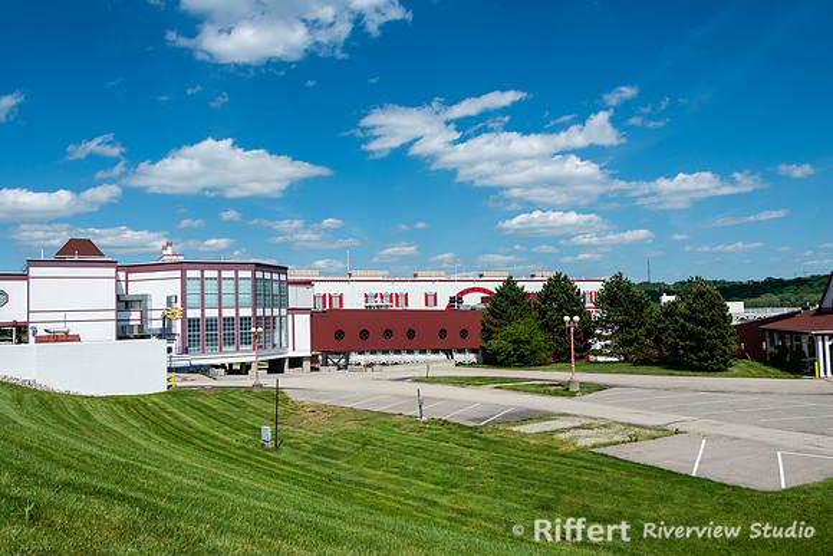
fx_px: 648
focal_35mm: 28
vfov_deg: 46.4
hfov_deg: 65.5
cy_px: 278
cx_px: 416
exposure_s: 1/400
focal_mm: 28
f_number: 9
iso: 100
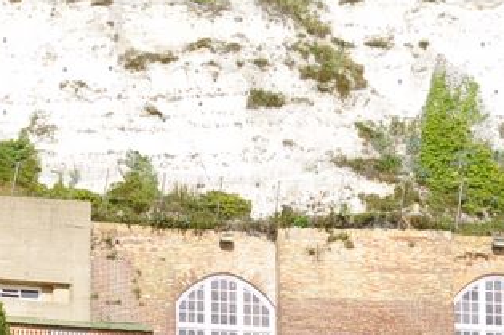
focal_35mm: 341
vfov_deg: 4.0
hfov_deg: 6.1
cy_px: 325
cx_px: 318
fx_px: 4767
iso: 200
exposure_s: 1/250
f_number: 10
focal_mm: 70
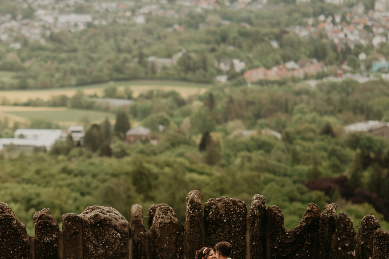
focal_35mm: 192
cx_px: 45
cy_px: 205
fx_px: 2075
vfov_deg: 7.1
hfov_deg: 10.7
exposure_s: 1/1250
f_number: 1.6
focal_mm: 85
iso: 100
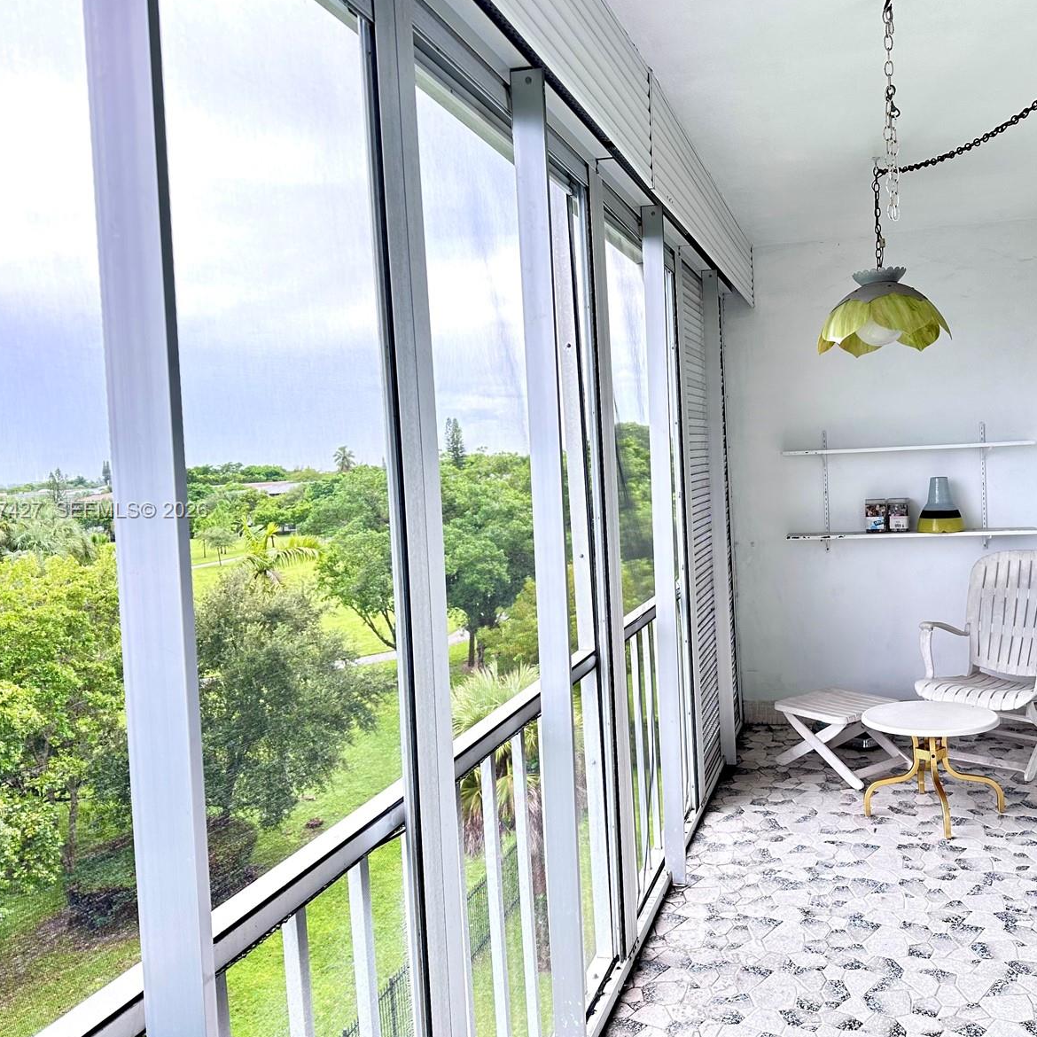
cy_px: 511
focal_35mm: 29
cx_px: 641
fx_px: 983
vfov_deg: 55.6
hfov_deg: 55.1
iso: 125
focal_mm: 6.86
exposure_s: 1/170
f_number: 1.78
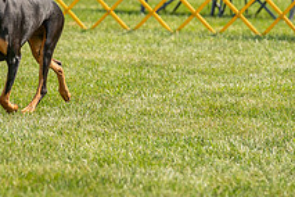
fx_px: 2991
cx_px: 10
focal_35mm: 365
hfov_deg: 5.6
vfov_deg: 3.8
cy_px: -67
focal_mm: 134
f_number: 3.5
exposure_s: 1/1600
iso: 200
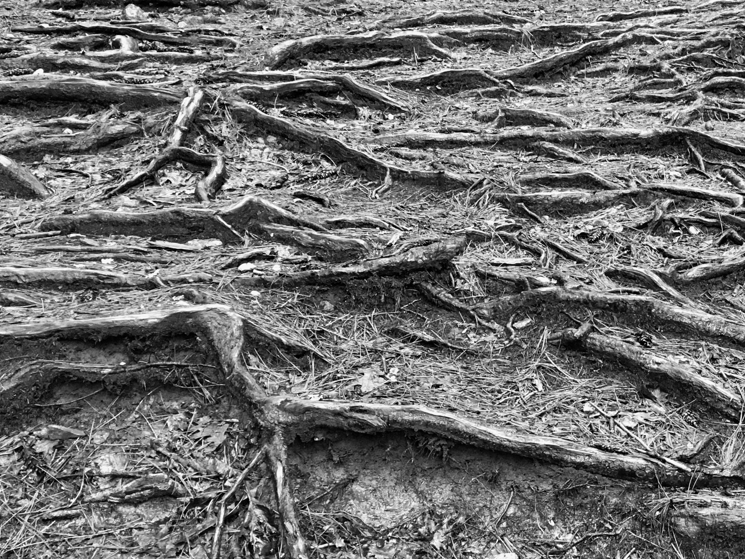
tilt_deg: -15.2
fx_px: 1098
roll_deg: +0.1
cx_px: 628
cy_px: 320
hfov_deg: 35.9
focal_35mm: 51
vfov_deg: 28.5
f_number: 2.2
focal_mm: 4.15
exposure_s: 1/30
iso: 100
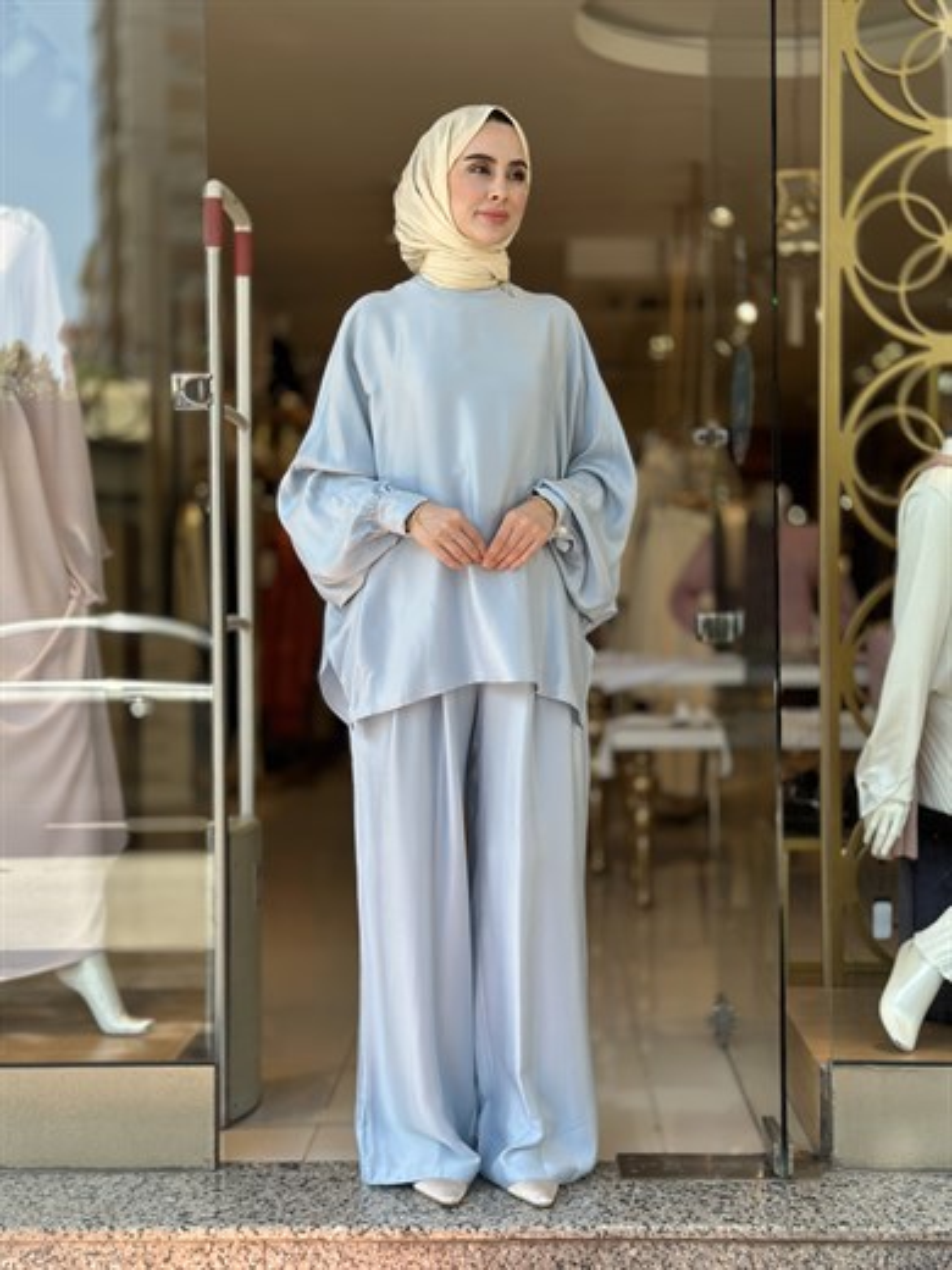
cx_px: 476
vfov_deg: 39.7
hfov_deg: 30.3
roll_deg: -0.4
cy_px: 635
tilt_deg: -1.6
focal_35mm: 48
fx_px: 1760
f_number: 1.78
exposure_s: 1/659
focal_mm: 6.86
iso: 80
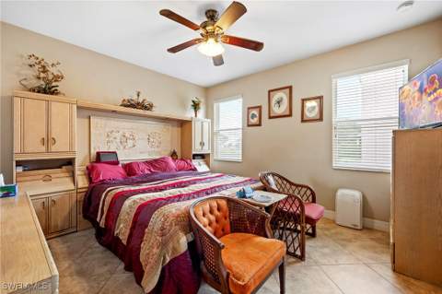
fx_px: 184
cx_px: 221
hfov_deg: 100.4
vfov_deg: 77.2
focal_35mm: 15
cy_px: 147
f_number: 8
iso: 100
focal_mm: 15
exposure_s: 1/2
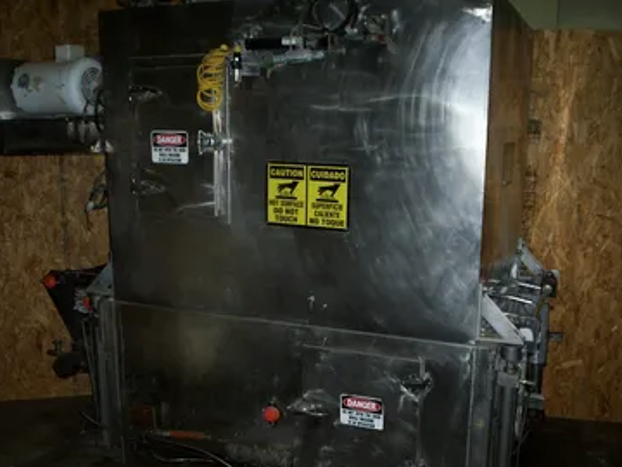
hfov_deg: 46.8
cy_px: 253
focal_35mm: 40
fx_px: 719
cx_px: 314
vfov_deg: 35.9
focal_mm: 5.9
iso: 140
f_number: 4.5
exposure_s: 1/64
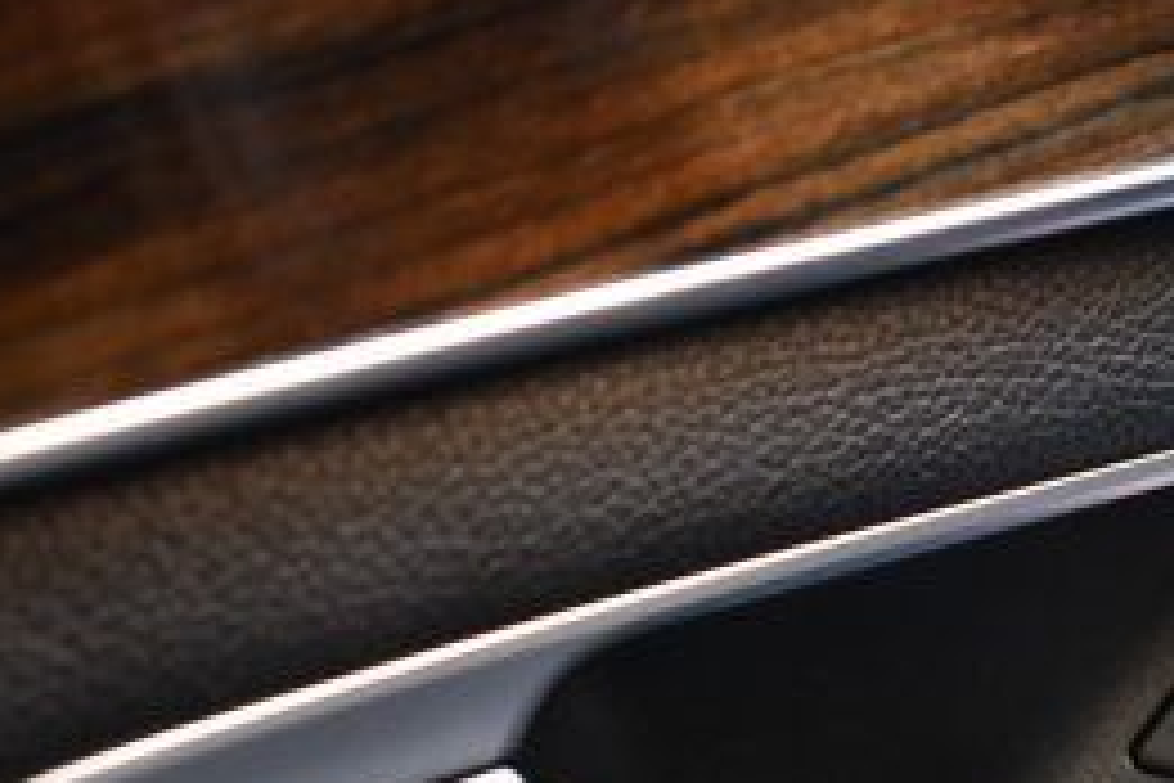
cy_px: 722
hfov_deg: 25.3
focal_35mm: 76
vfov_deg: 17.6
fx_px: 2478
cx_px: 1187
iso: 1600
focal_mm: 21
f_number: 3.8
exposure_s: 1/125
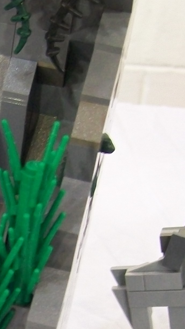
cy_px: 261
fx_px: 915
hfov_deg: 10.9
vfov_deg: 20.1
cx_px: -128
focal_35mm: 105
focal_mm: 6
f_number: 2.7
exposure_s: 1/8
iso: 162
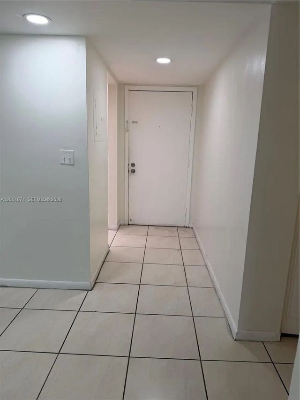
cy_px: 200
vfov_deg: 71.6
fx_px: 277
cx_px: 150
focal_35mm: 24
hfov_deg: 56.8
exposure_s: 1/181
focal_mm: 6.76
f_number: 1.78
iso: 100
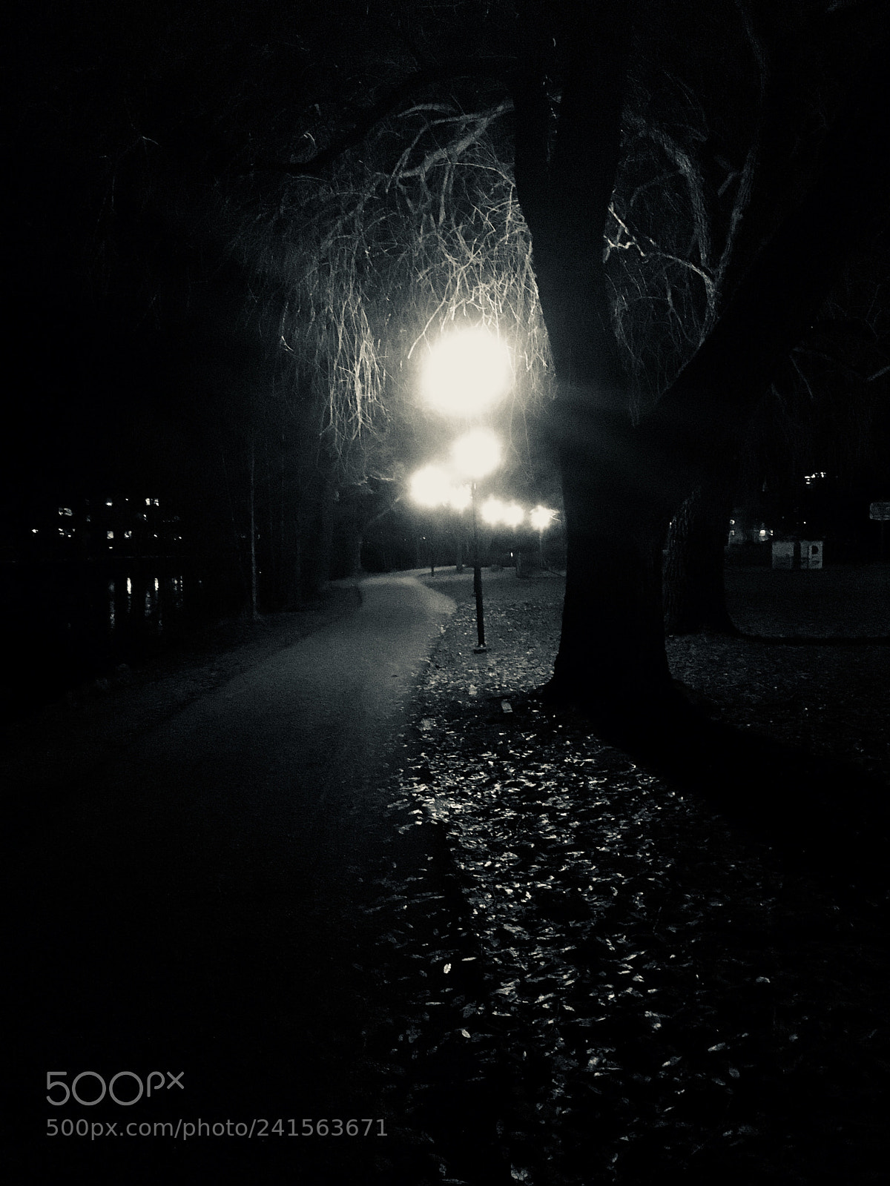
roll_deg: +1.1
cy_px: 593
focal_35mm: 29
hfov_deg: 48.2
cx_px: 445
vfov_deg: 61.7
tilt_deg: -3.4
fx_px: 994
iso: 2000
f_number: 2.2
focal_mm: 4.15
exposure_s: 1/17
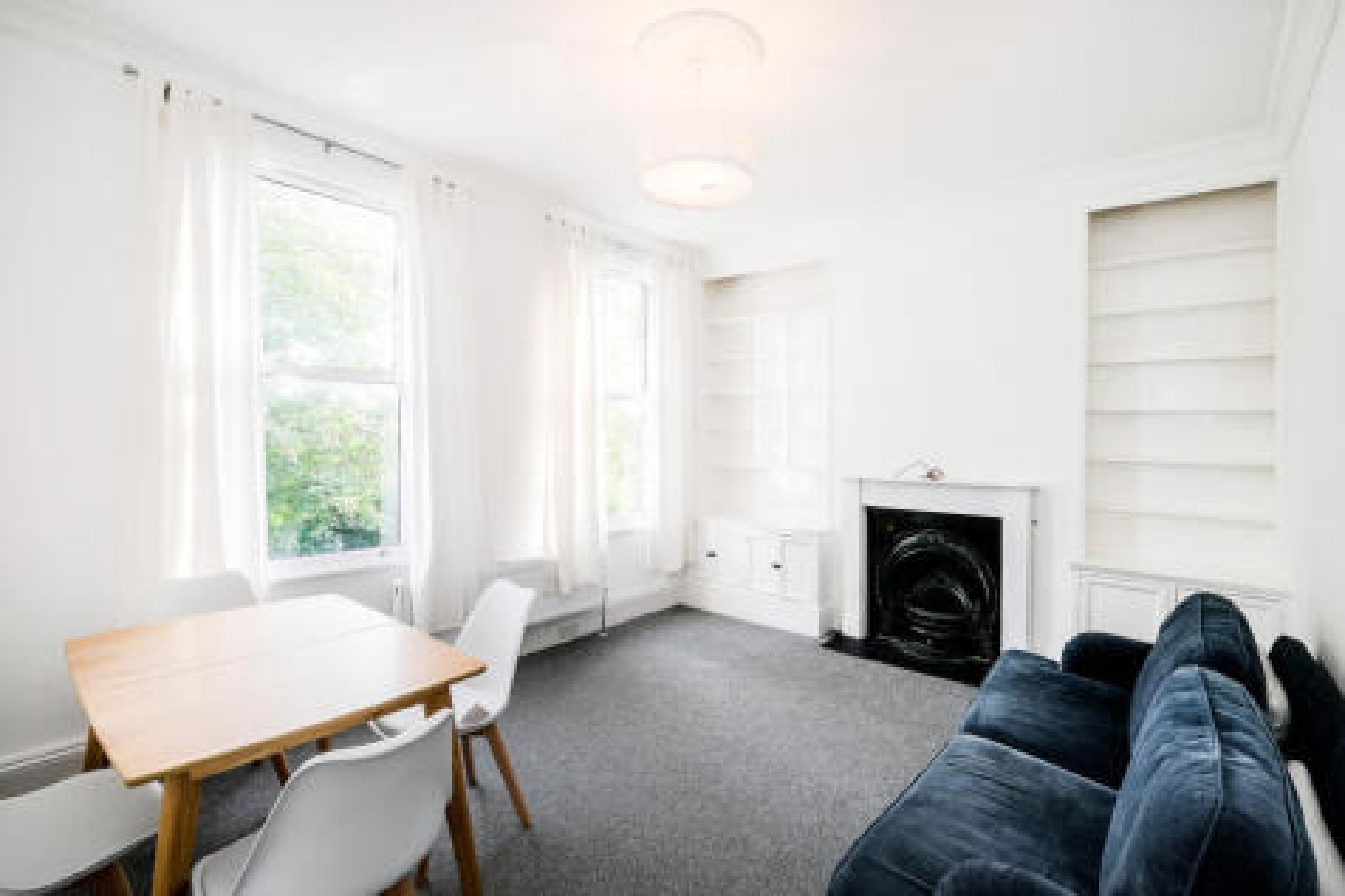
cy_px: 448
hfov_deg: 100.4
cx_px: 672
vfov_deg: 77.3
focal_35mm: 15
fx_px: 560
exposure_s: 1/30
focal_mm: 10
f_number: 8
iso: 640
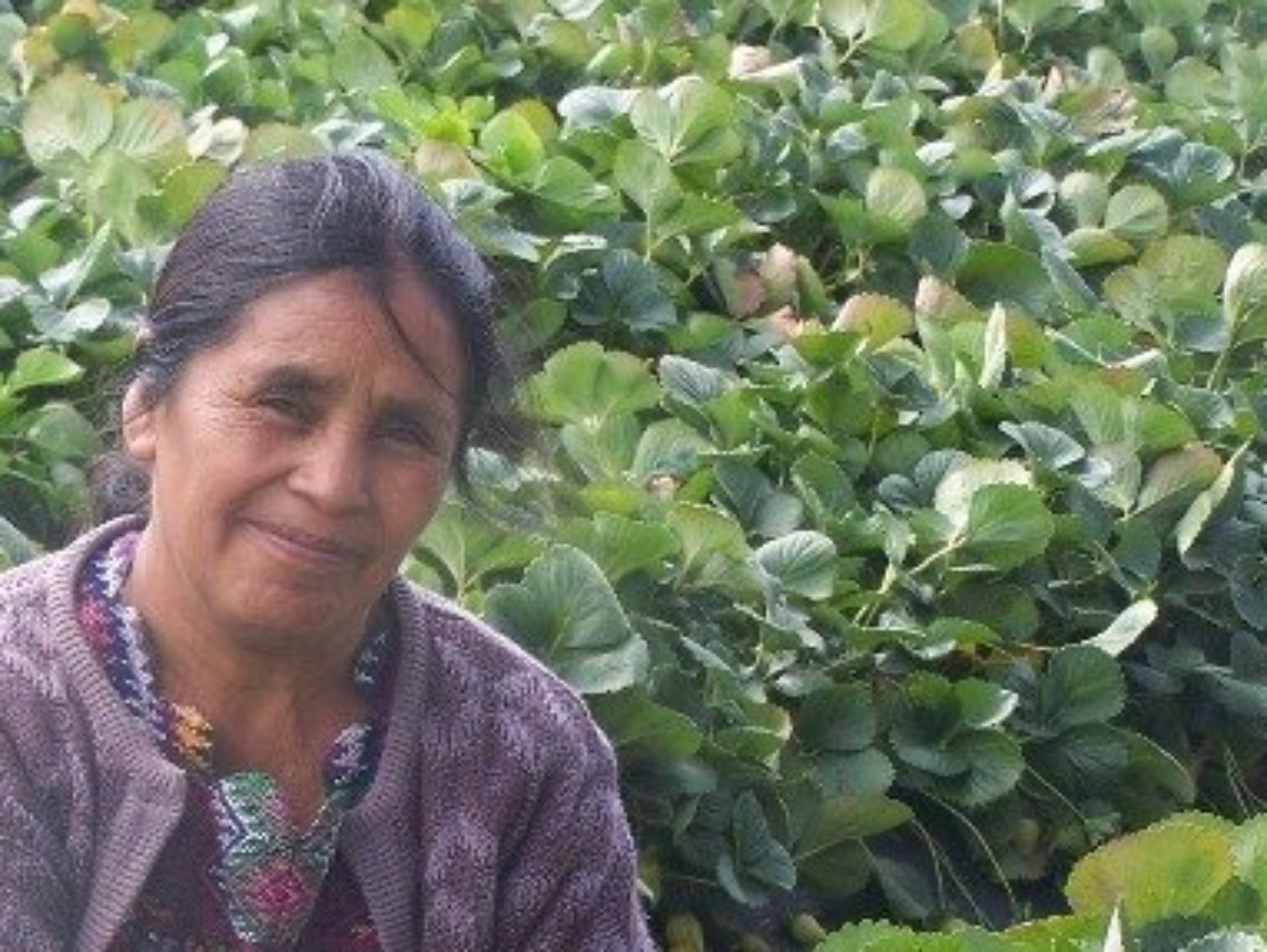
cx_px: 287
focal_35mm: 164
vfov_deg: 9.0
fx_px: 6006
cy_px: 743
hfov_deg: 12.0
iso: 80
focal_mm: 15.6
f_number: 3.2
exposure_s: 1/200
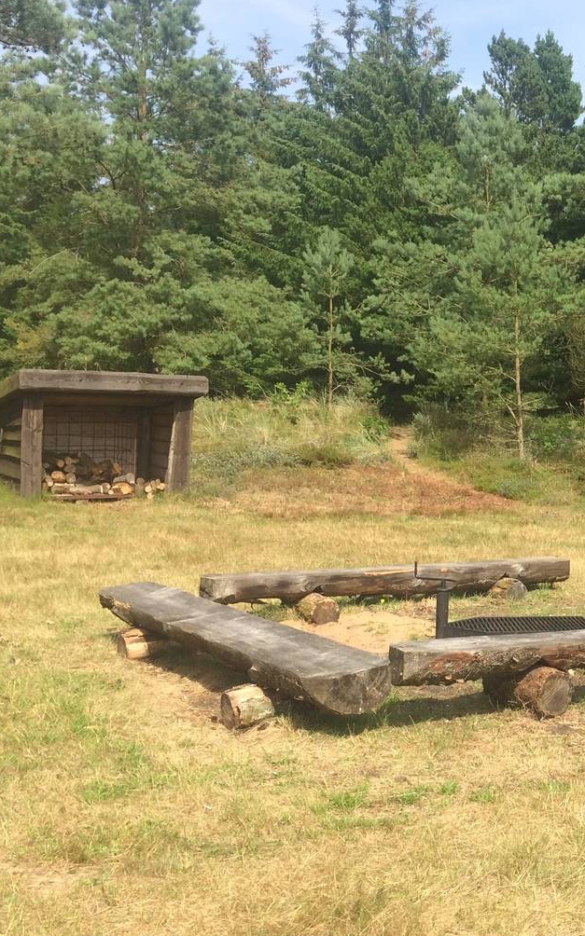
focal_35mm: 49
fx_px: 1251
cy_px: 434
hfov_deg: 24.4
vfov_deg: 41.0
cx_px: 661
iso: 32
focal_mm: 4.15
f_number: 2.2
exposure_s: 1/1080
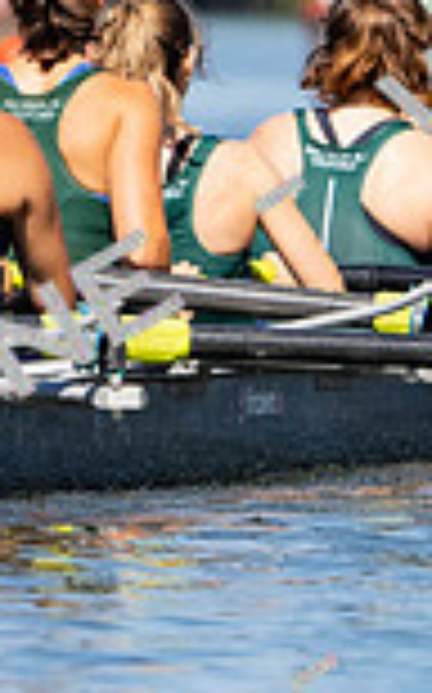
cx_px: 50
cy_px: 218
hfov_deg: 1.0
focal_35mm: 1284
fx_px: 24233
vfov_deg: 1.6
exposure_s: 1/2000
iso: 400
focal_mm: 335
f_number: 6.3
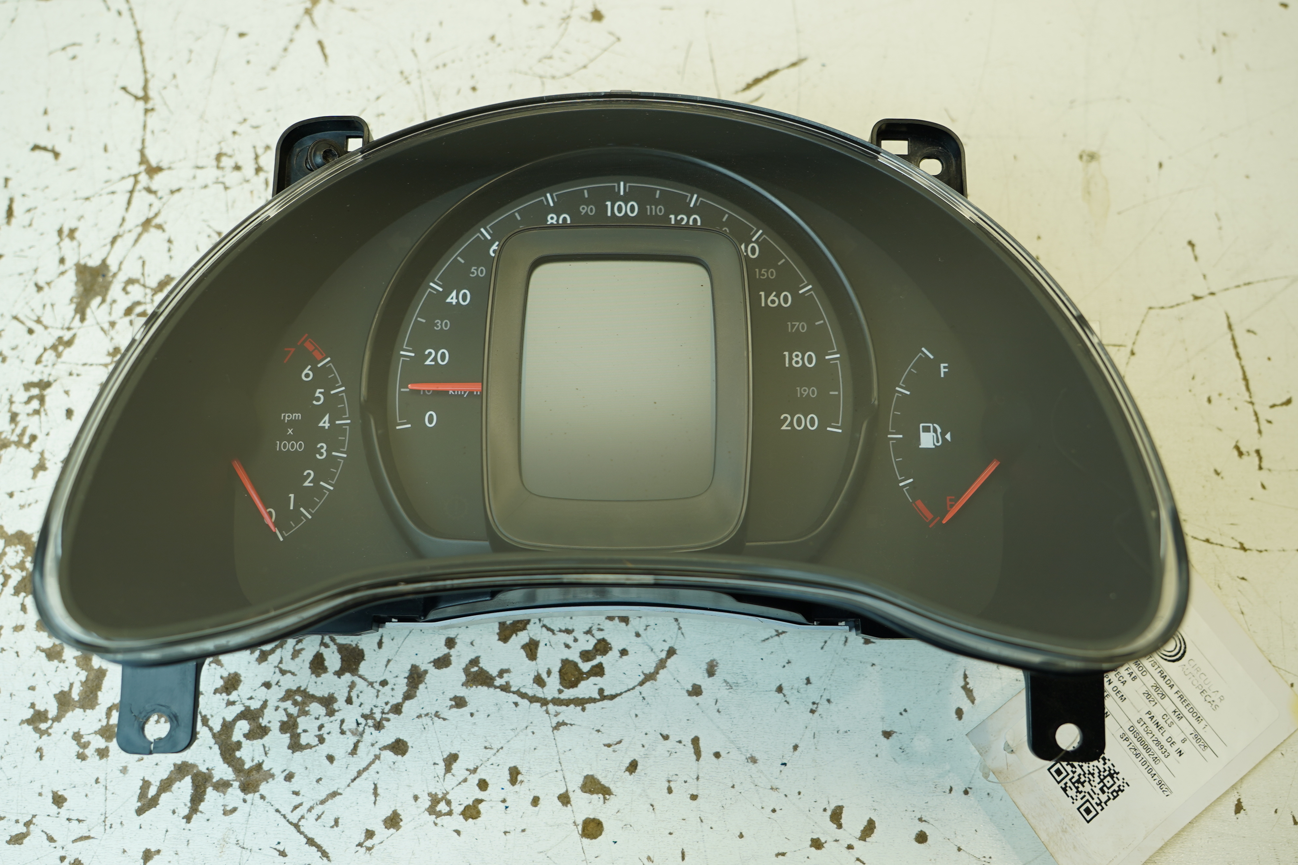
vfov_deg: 38.9
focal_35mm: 34
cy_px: 432
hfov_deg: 55.8
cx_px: 649
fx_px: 1226
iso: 100
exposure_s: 1/60
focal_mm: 23
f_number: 4
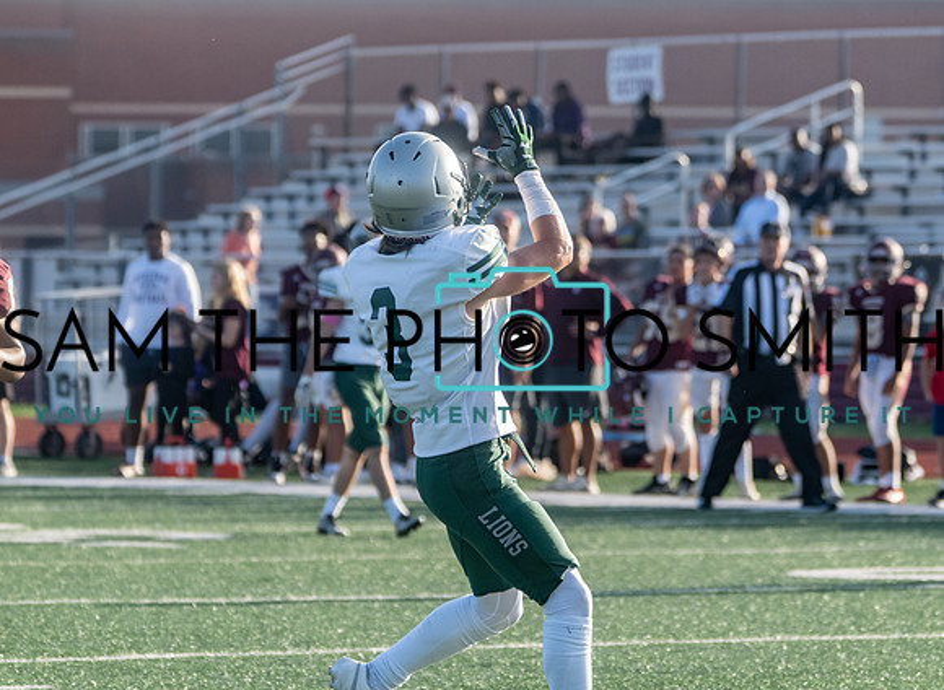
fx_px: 8641
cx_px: 573
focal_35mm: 320
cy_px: 309
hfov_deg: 6.3
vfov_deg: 4.6
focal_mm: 262
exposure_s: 1/1250
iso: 800
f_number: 8
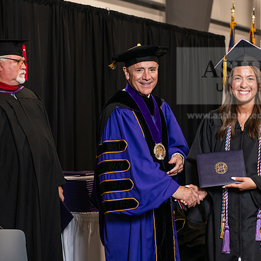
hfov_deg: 19.3
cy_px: 130
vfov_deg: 19.3
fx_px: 768
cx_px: 156
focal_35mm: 90
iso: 1600
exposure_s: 1/125
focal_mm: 70
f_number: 5
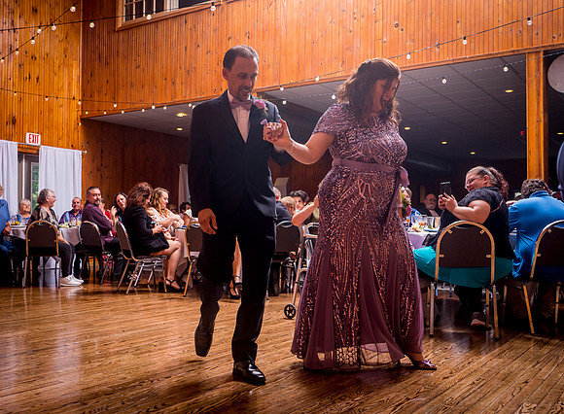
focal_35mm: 37
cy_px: 228
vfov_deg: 37.8
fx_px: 605
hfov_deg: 49.7
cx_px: 224
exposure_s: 1/125
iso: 320
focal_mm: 28
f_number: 5.6
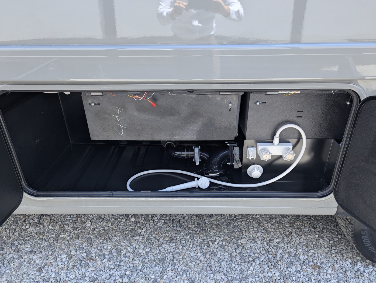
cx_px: 188
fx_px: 261
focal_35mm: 24
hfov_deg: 71.5
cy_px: 142
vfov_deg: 56.9
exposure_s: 1/303
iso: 48
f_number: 1.85
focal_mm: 6.81
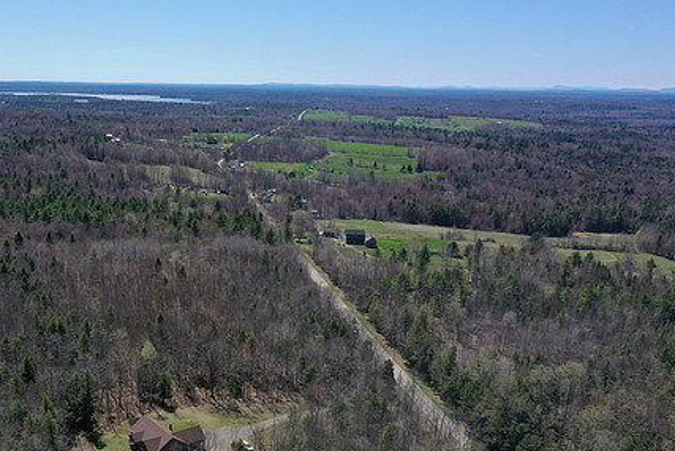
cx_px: 224
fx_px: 713
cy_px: 292
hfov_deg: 49.8
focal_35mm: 38
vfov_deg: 34.8
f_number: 6.3
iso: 100
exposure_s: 1/500
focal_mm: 10.26
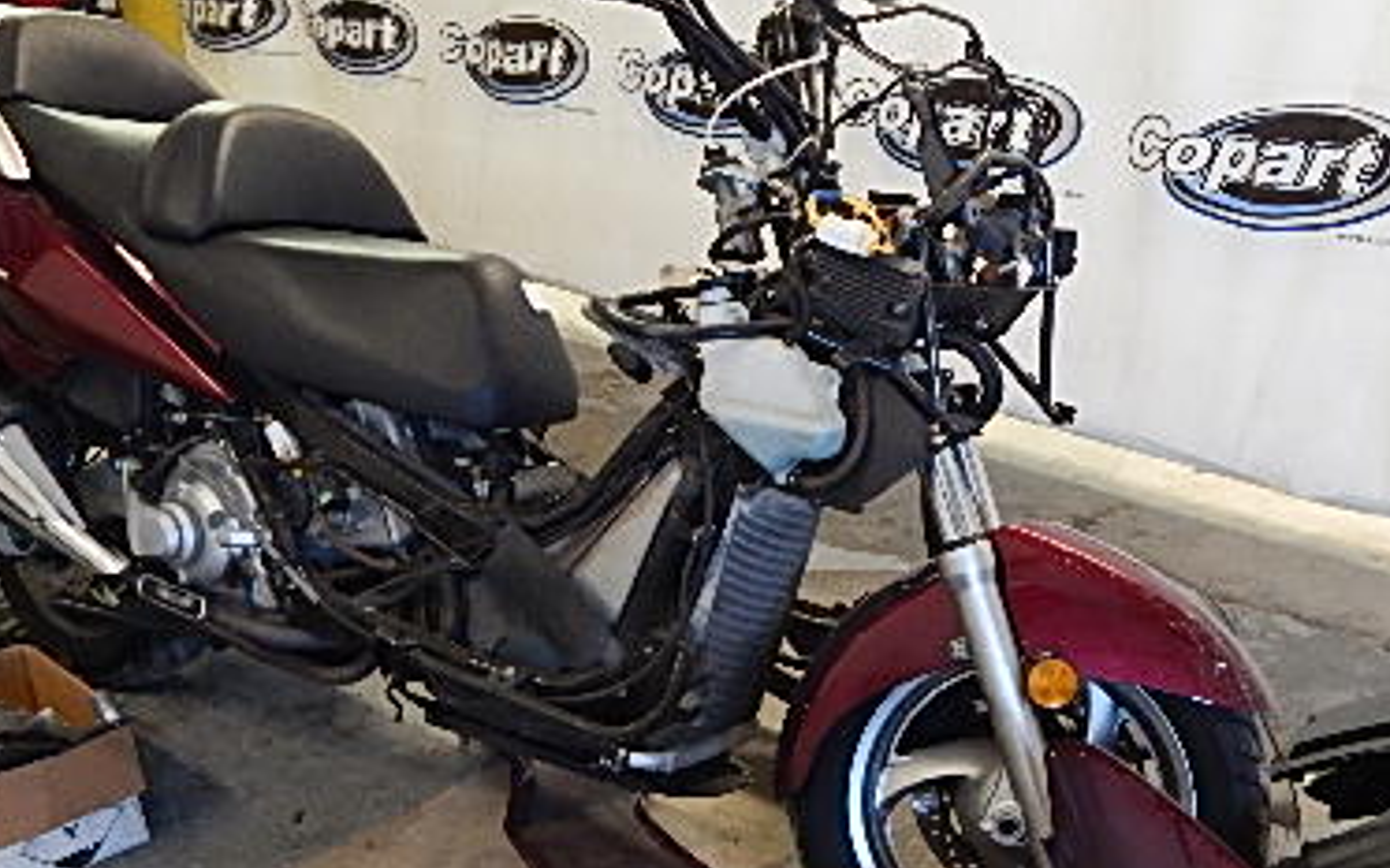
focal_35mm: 40
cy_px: 697
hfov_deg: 49.2
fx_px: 1515
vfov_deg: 31.2
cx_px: 749
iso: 400
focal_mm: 4
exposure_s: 1/25
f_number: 3
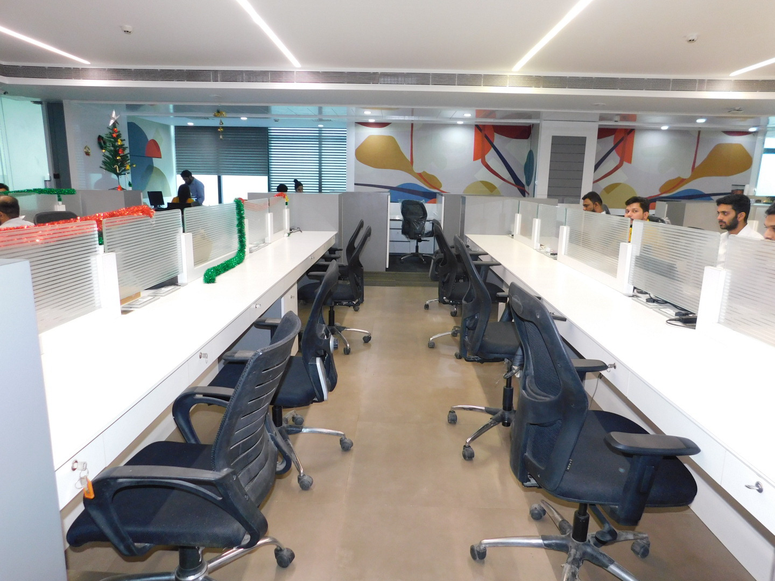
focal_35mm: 23
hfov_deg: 73.9
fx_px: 515
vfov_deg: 58.9
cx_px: 388
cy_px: 290
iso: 200
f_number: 3
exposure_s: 1/30
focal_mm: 4
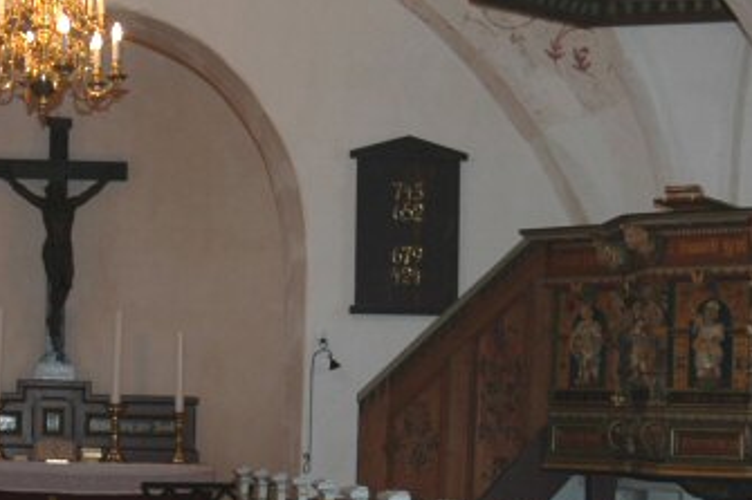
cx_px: 157
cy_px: 345
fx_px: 2359
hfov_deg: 18.0
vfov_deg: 12.1
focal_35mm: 113
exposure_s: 1/60
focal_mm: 28
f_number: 4
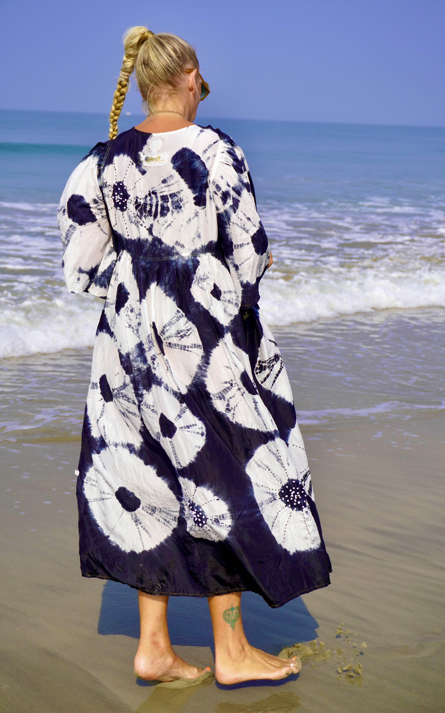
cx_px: 231
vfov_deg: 32.2
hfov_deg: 20.5
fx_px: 1232
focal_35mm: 64
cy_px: 360
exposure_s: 1/640
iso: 100
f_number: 5.6
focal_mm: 41
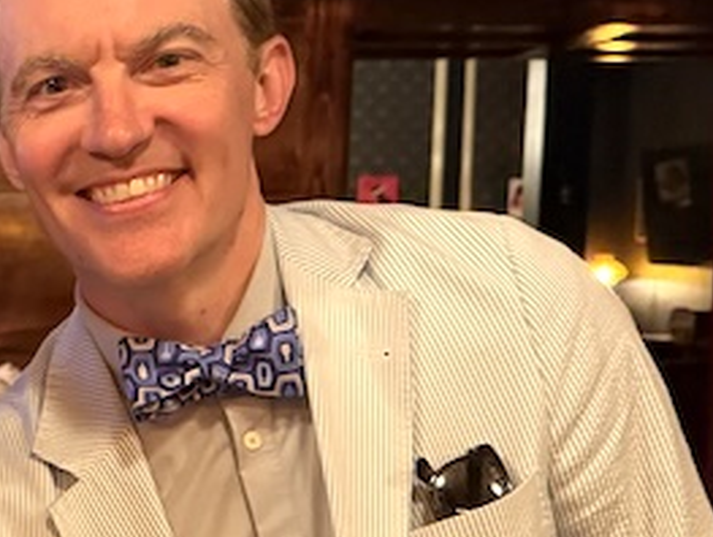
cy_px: 454
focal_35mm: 82
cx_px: -187
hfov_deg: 21.7
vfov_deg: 17.8
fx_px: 1691
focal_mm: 6.76
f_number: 1.78
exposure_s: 1/30
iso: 1000
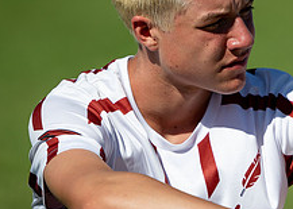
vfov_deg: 1.1
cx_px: 270
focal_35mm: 1275
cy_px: 99
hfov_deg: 1.6
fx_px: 10610
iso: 64
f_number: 2.8
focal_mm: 400
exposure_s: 1/2500
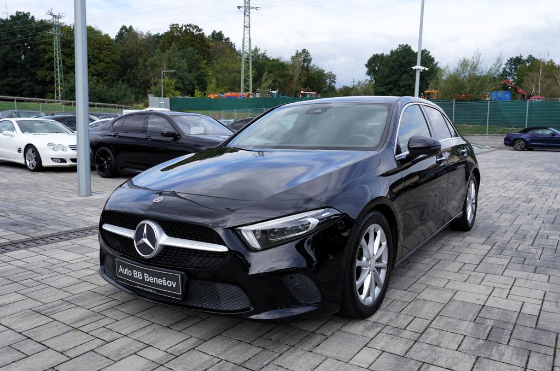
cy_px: 186
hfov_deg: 63.7
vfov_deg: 44.8
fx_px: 450
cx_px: 280
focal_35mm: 29
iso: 100
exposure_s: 1/200
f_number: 7.1
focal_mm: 29
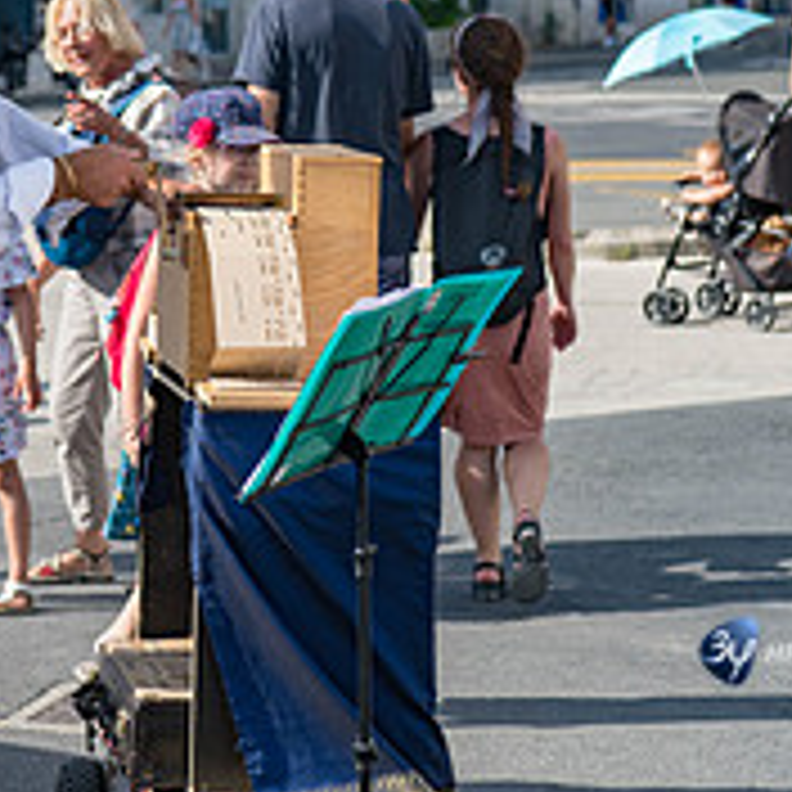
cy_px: 270
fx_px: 3935
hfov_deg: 11.5
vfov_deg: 11.5
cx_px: 225
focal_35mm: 152
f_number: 5
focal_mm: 70
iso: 64
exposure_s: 1/400
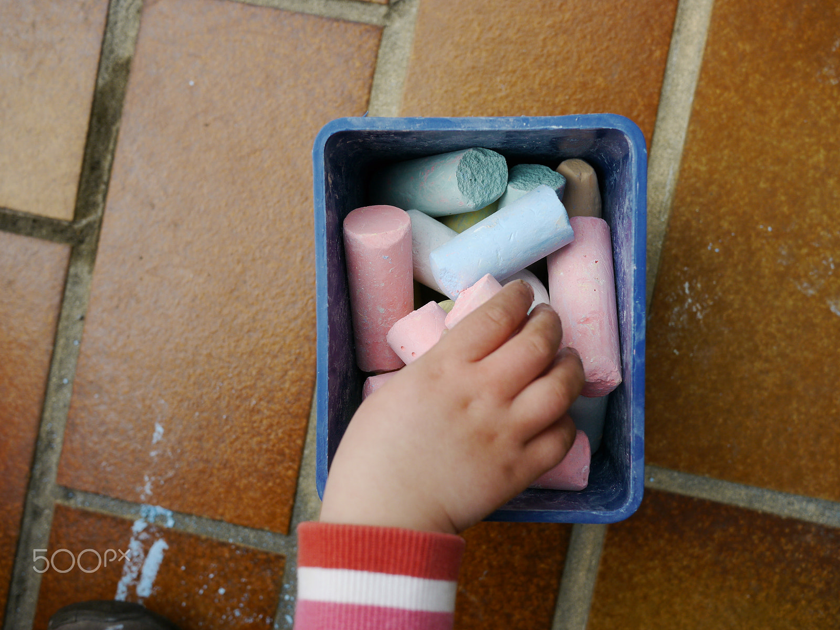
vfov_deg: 36.0
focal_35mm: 40
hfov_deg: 46.8
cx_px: 420
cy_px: 315
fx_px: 971
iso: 160
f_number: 3.2
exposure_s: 1/1000
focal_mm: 20
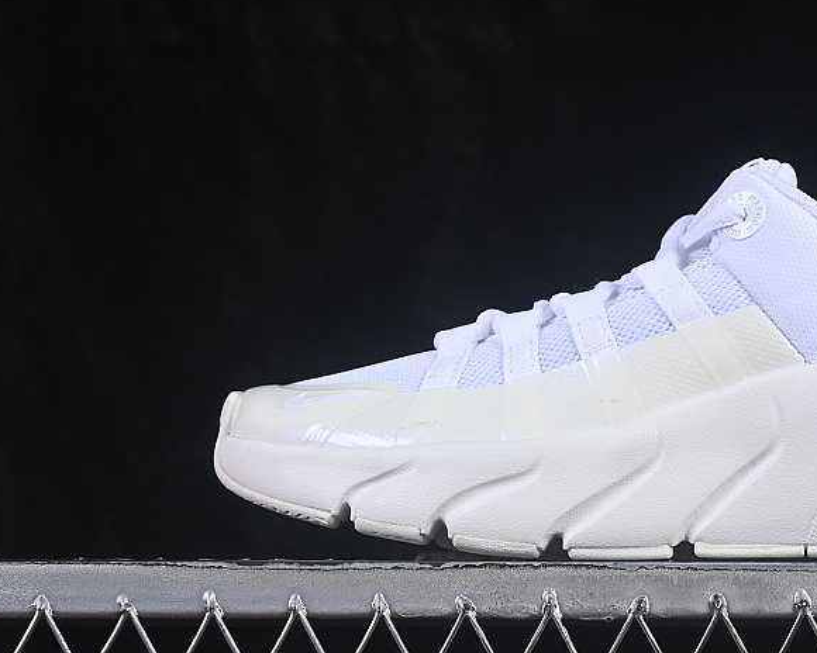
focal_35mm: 131
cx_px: 696
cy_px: 249
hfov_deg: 14.6
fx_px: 3168
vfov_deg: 11.8
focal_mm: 50
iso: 160
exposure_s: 1/100
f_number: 8
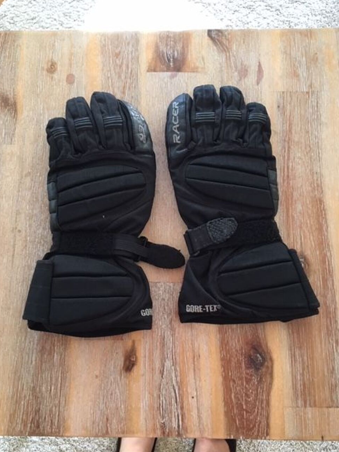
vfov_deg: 60.0
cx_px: 167
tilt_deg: -79.5
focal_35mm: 30
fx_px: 392
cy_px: 225
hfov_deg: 46.8
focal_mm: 4.15
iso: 250
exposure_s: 1/33
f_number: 2.2
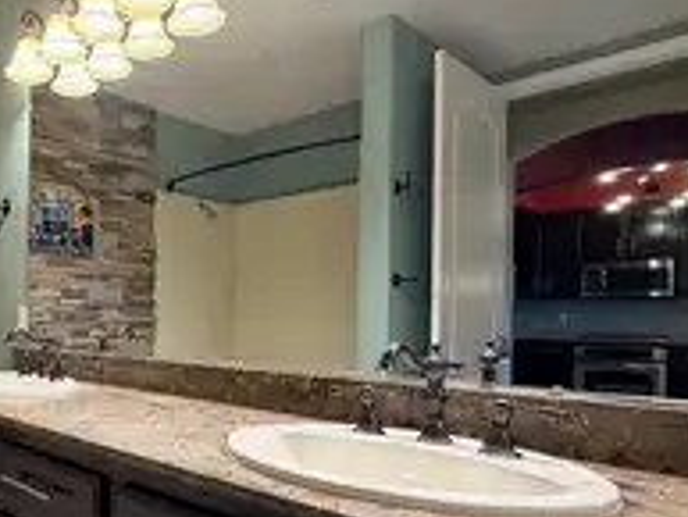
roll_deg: -1.1
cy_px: 321
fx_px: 577
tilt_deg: +0.0
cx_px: 75
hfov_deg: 54.1
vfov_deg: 47.9
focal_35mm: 29
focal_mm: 2.22
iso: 250
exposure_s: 1/60
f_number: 2.2
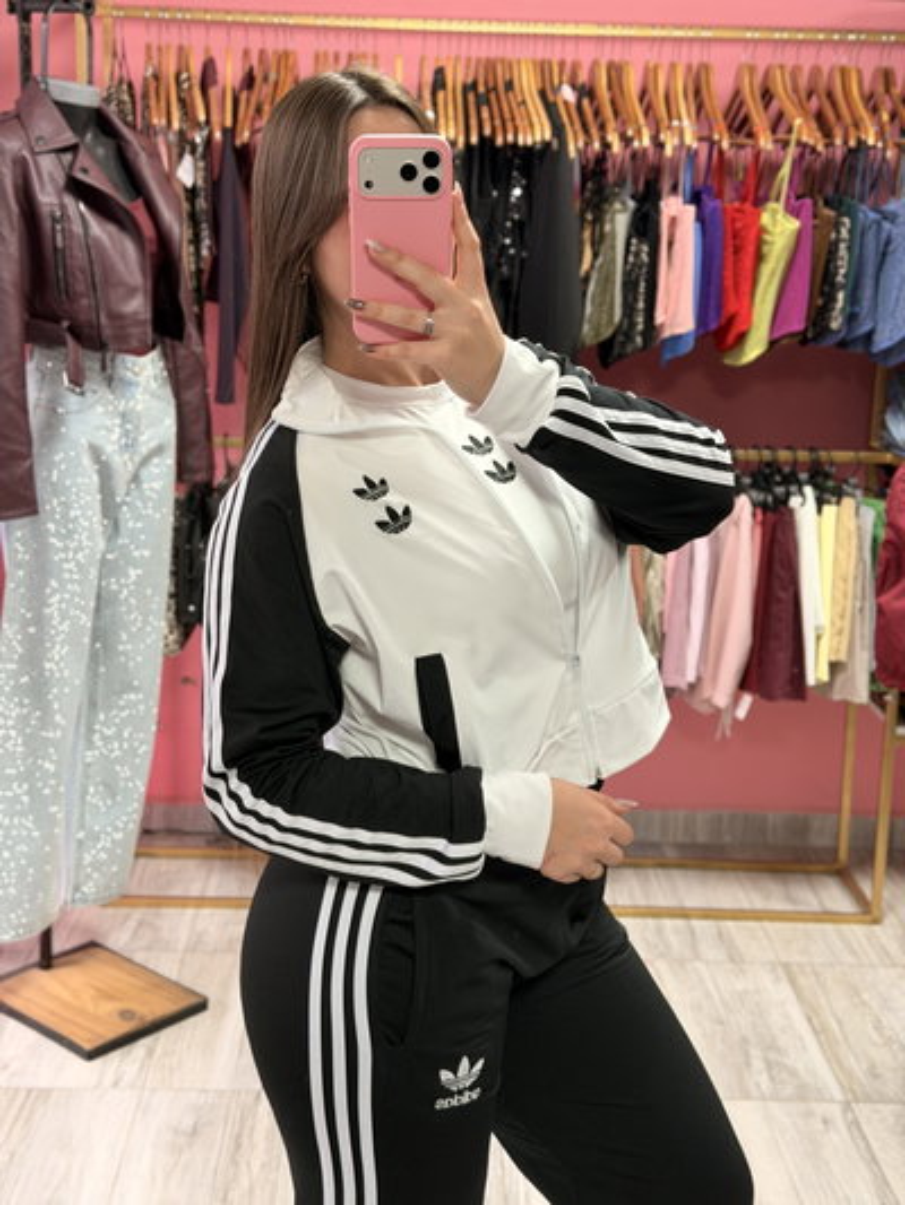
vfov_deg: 39.6
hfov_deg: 30.3
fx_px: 1673
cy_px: 602
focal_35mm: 48
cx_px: 452
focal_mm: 6.76
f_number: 1.78
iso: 200
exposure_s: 1/60
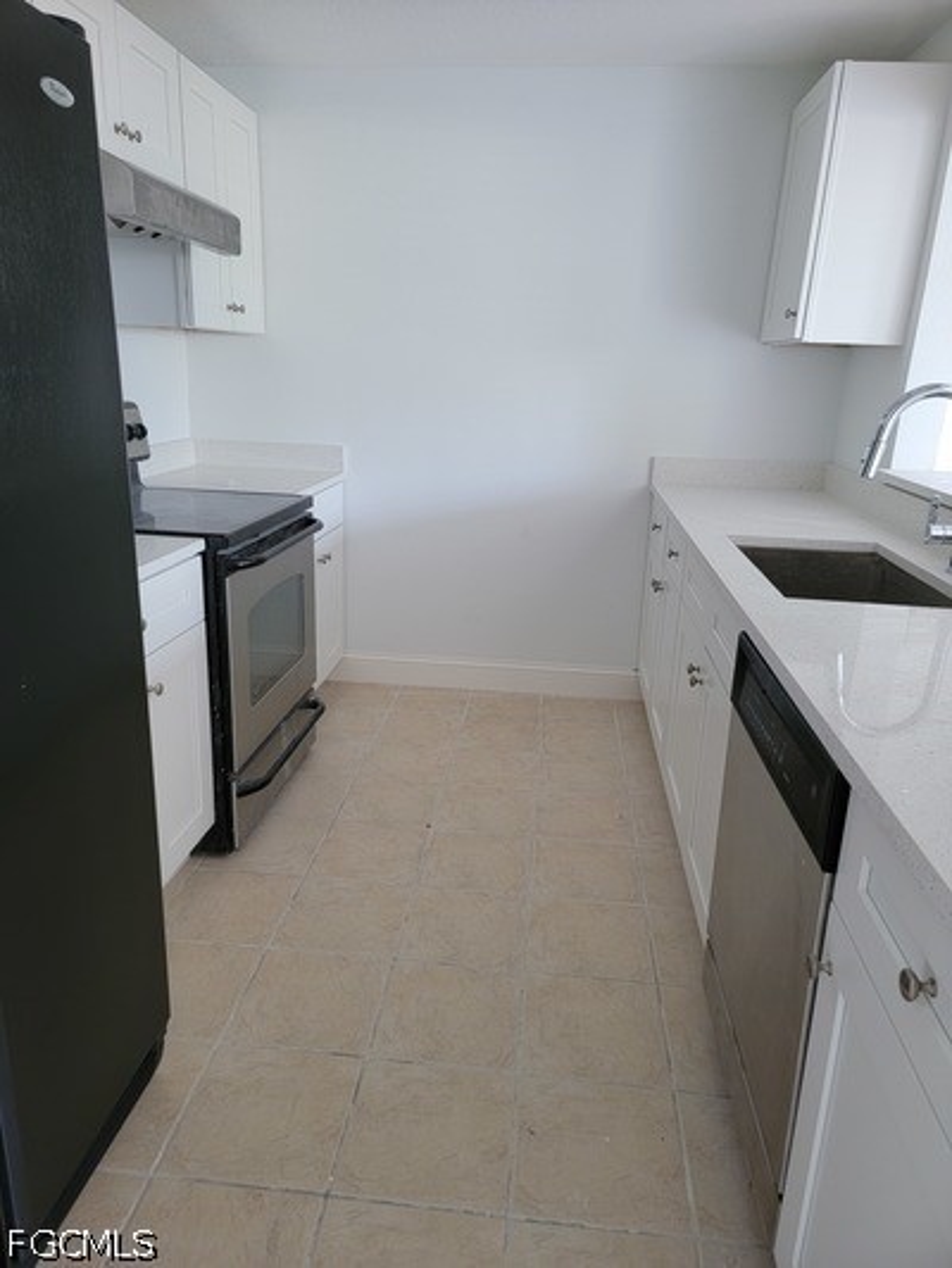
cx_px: 476
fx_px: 880
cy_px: 634
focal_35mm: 24
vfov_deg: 71.6
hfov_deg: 56.8
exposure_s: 1/40
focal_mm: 6.7
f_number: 1.8
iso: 250
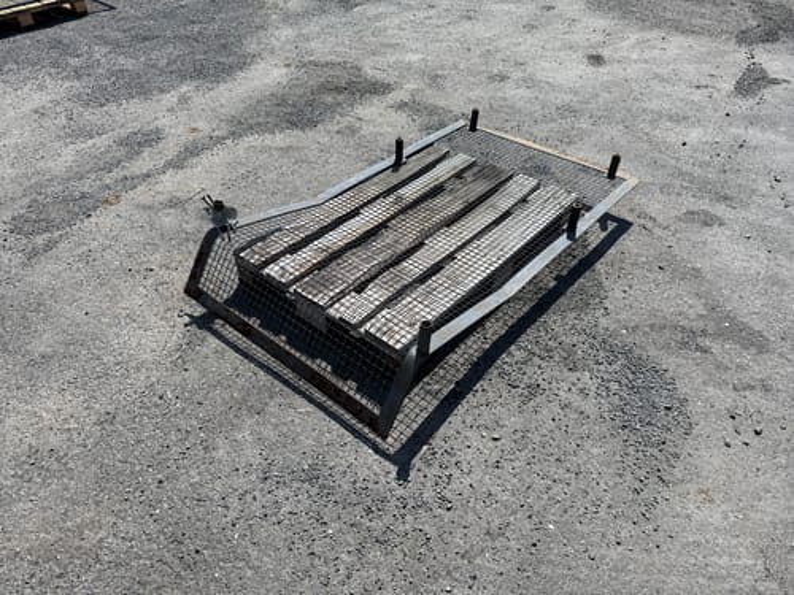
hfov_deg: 71.6
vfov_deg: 56.8
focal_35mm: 24
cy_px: 298
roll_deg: +0.2
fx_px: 550
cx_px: 397
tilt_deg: -36.5
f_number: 1.78
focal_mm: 6.76
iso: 80
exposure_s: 1/5714
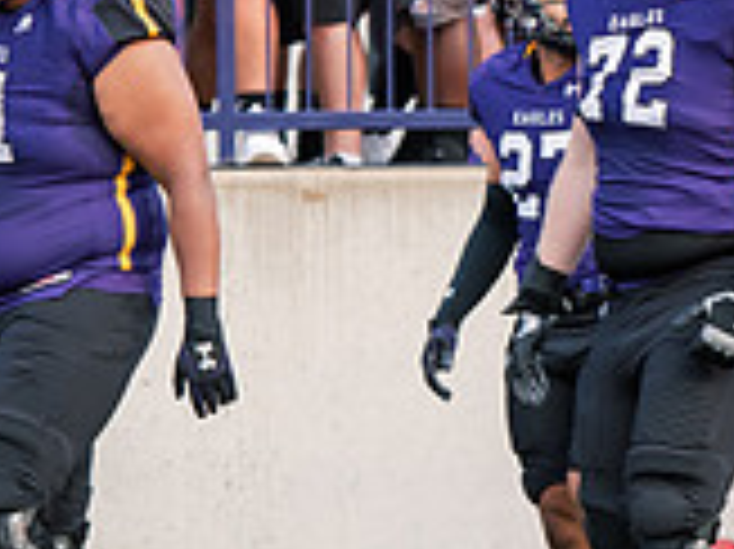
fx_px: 9810
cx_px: 1054
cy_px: 169
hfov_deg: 4.3
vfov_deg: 3.2
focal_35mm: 463
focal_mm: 135
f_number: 4
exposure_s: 1/400
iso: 800
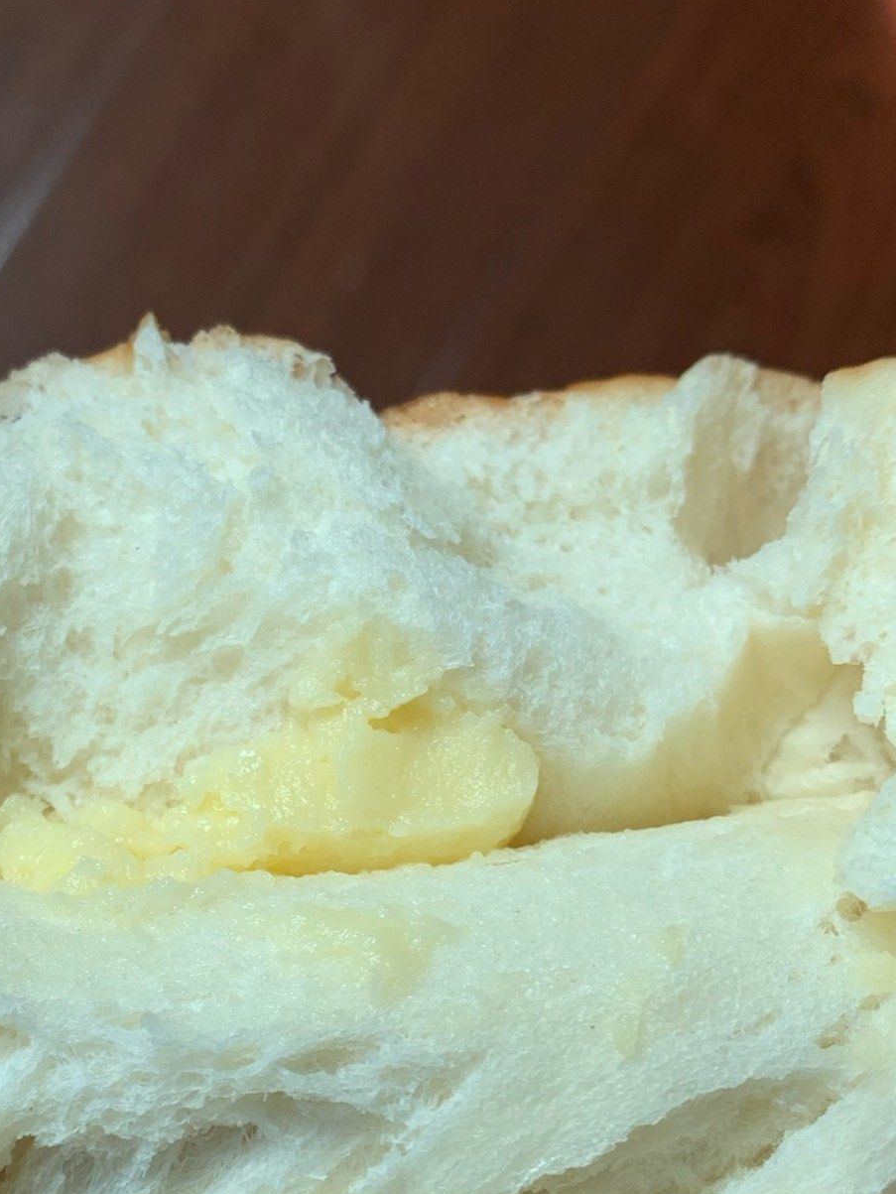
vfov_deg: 32.0
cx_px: 229
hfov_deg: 24.6
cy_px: 916
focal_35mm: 59
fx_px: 2035
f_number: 1.8
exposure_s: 1/249
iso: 25
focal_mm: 4.25
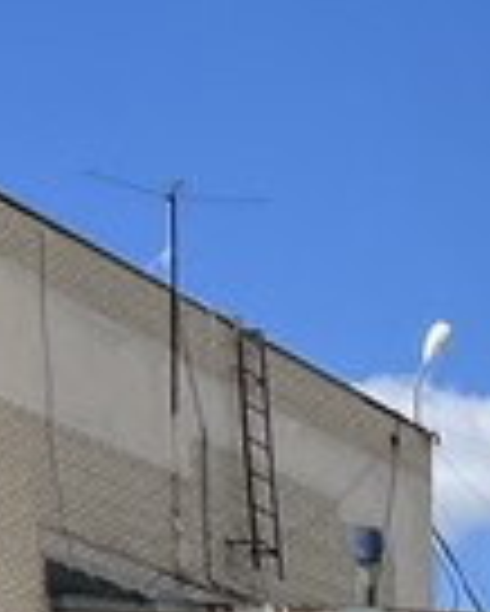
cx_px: 2072
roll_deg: -1.8
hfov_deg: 6.3
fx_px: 3459
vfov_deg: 8.7
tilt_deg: -6.0
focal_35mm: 191
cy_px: 1688
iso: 50
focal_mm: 5.7
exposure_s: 1/2008
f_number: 1.5
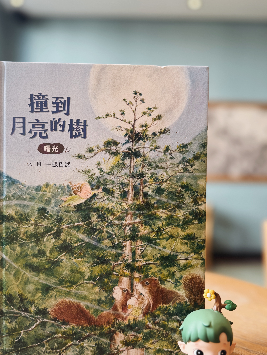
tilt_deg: +1.1
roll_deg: -1.1
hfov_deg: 45.4
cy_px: 187
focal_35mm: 31
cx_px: 122
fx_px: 319
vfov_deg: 58.3
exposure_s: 1/121
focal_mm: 6.76
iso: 80
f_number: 1.78
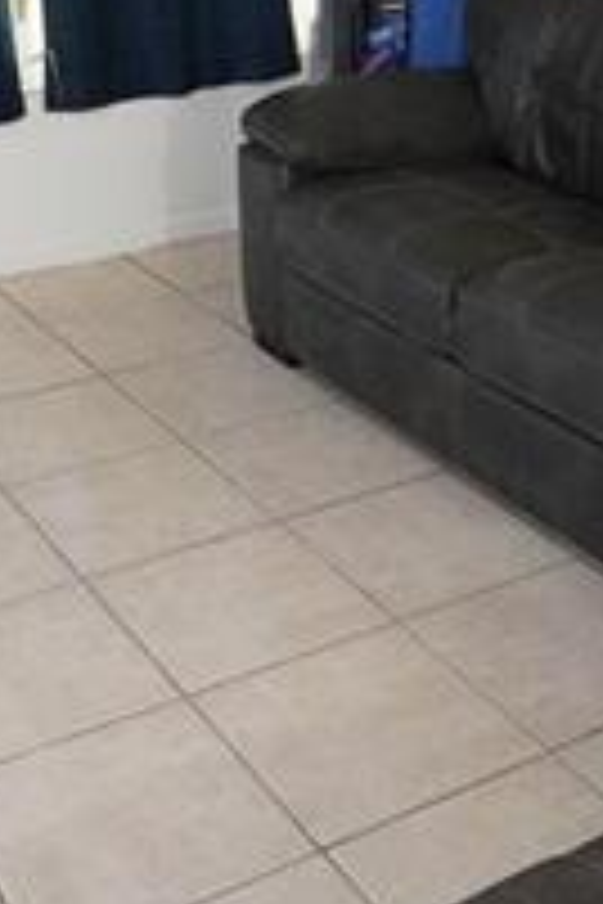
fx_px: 1580
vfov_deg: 29.9
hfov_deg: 21.6
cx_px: 322
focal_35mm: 63
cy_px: 13
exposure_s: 1/160
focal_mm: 11
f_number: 2
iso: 5000
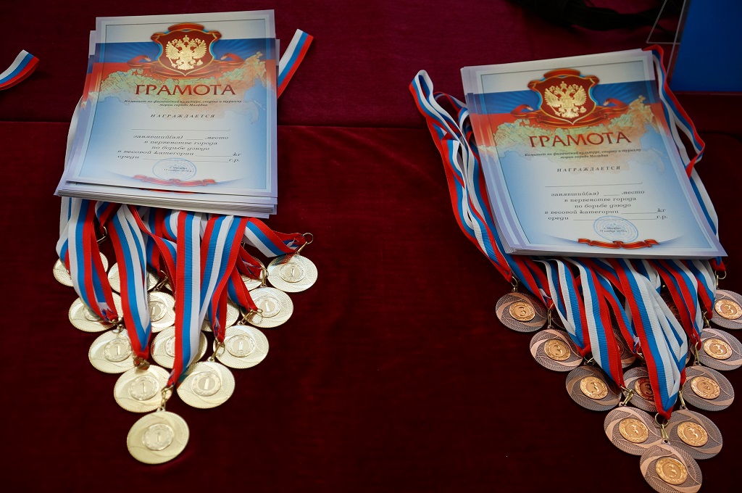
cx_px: 371
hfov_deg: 41.2
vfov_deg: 28.0
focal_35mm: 48
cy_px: 246
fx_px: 988
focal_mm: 32
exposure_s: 1/160
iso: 400
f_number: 4
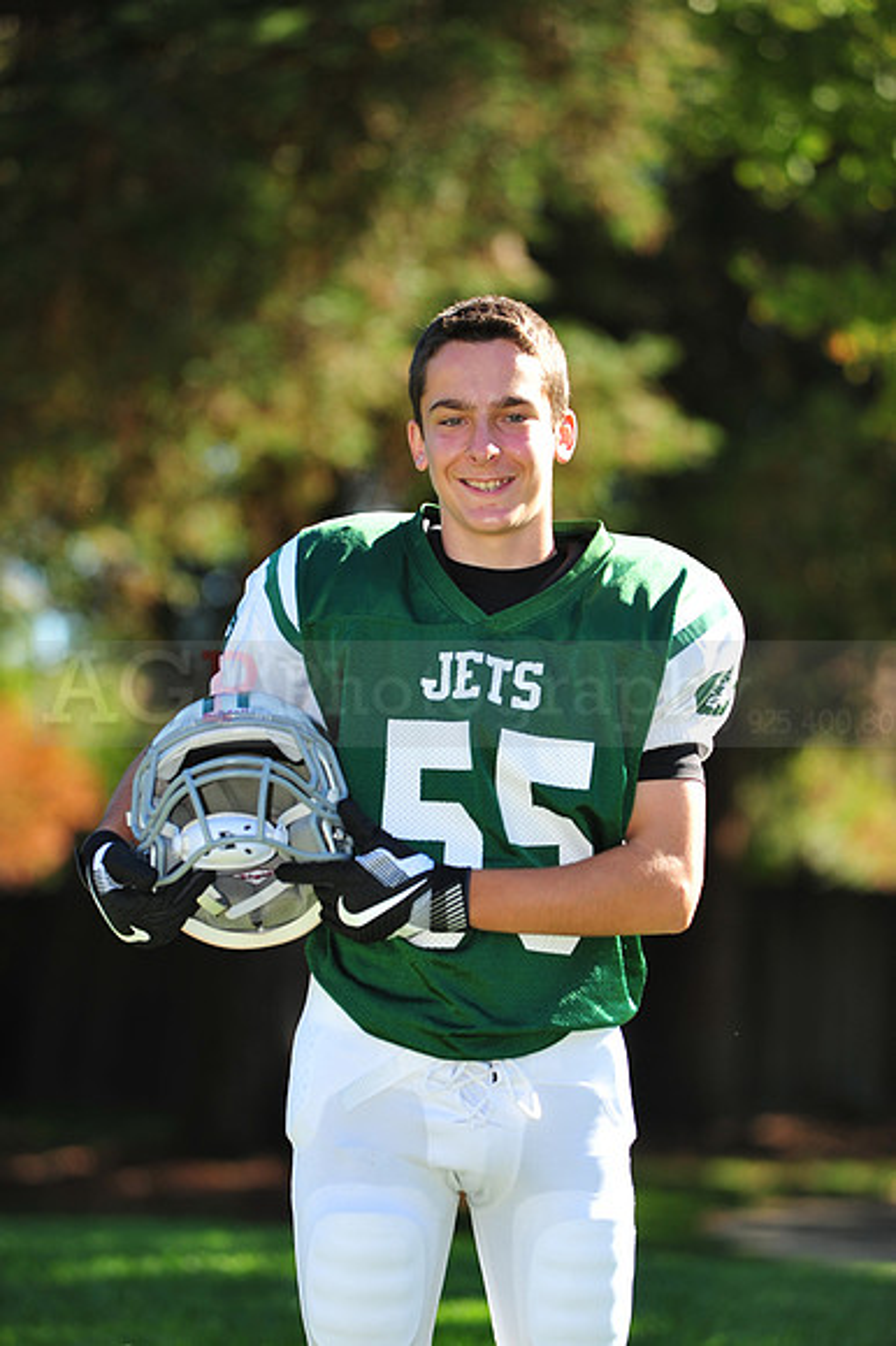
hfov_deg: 6.9
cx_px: 448
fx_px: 7475
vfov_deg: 10.3
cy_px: 673
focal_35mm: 200
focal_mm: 200
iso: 400
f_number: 4.5
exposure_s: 1/800
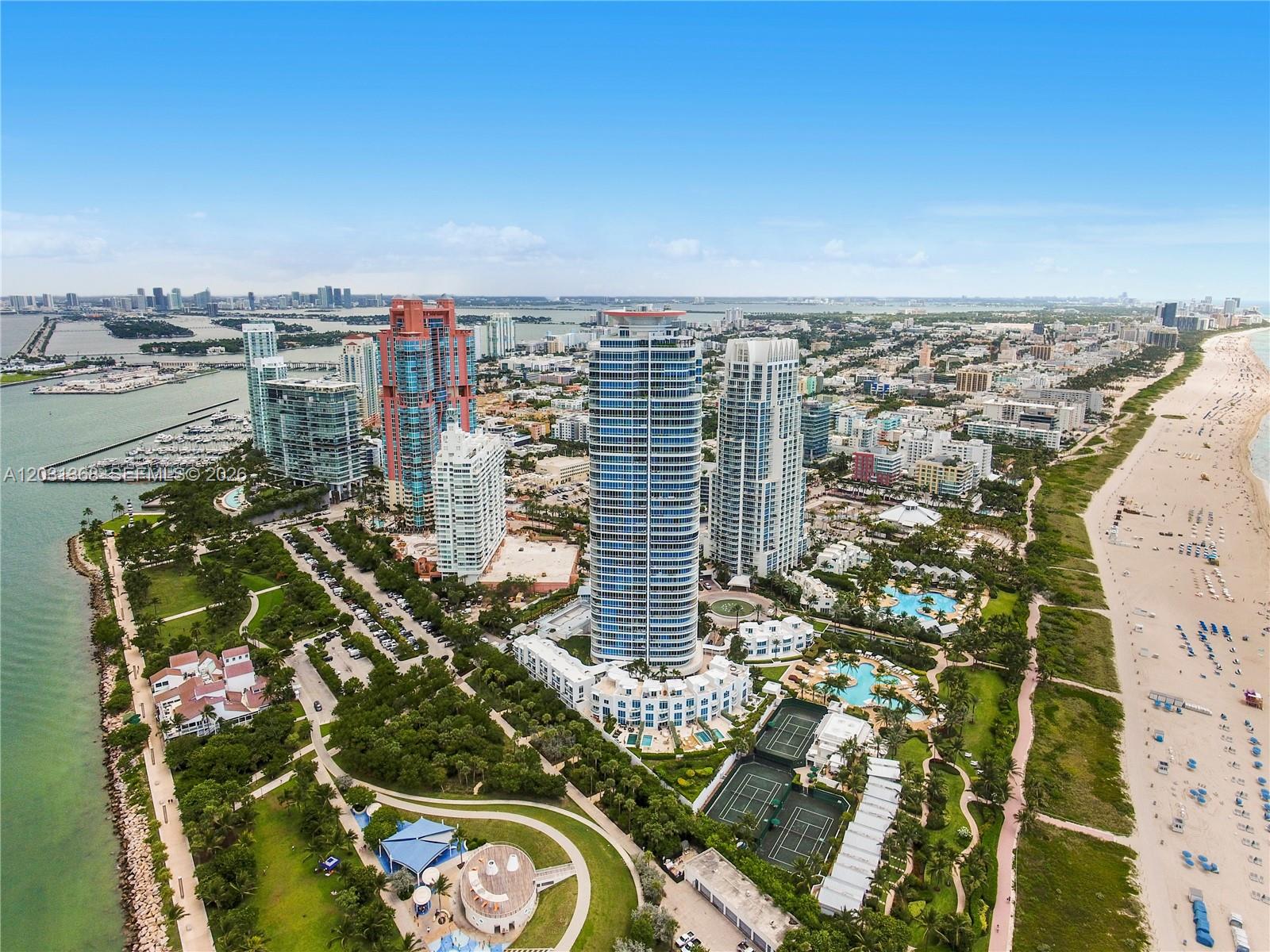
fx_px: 734
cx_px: 635
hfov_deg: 81.7
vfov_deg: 66.0
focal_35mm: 20
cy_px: 476
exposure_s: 1/640
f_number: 2.8
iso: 100
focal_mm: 3.61
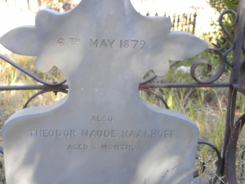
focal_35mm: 47
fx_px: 333
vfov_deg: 30.9
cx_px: 108
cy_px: 95
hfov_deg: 40.4
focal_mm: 7.3
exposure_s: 1/66.1
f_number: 3.2
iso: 112
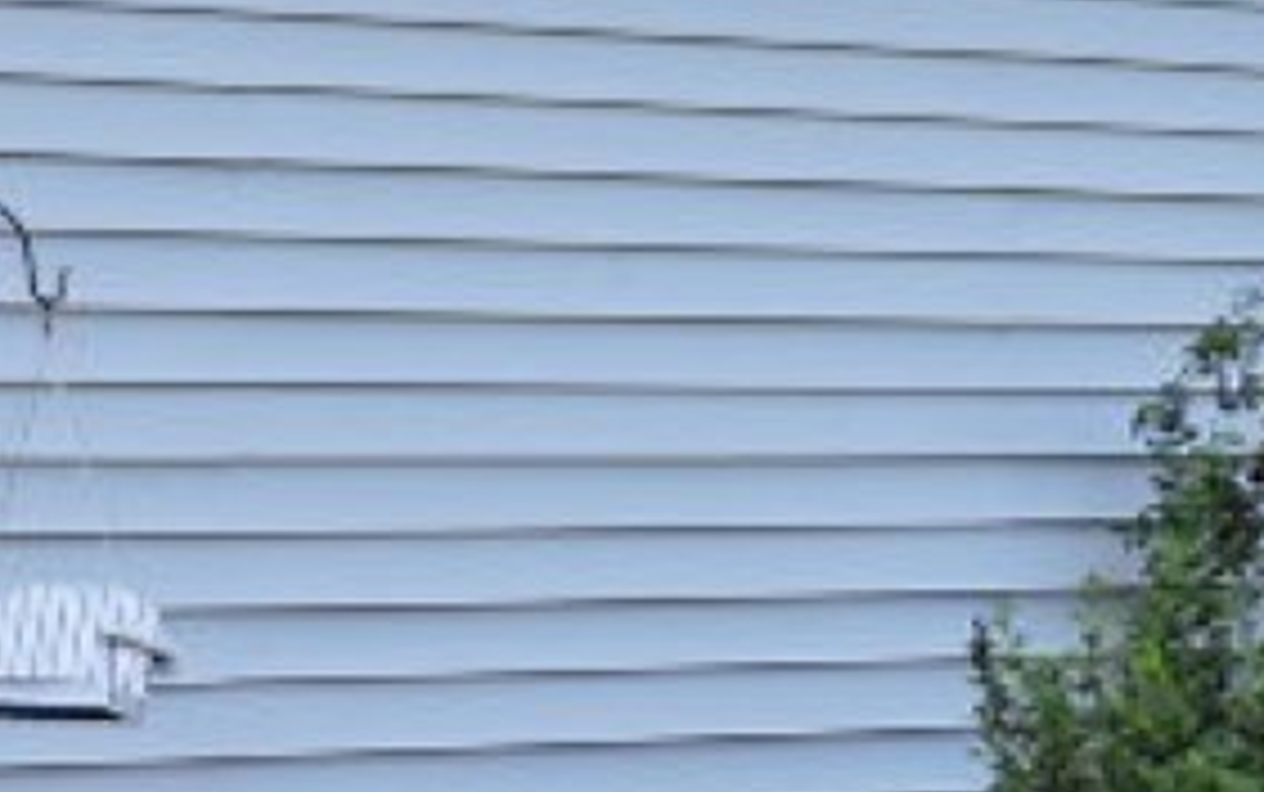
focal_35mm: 166
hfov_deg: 12.6
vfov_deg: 7.9
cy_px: 153
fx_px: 5722
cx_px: 391
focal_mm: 7.7
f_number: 3.4
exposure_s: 1/80
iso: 100
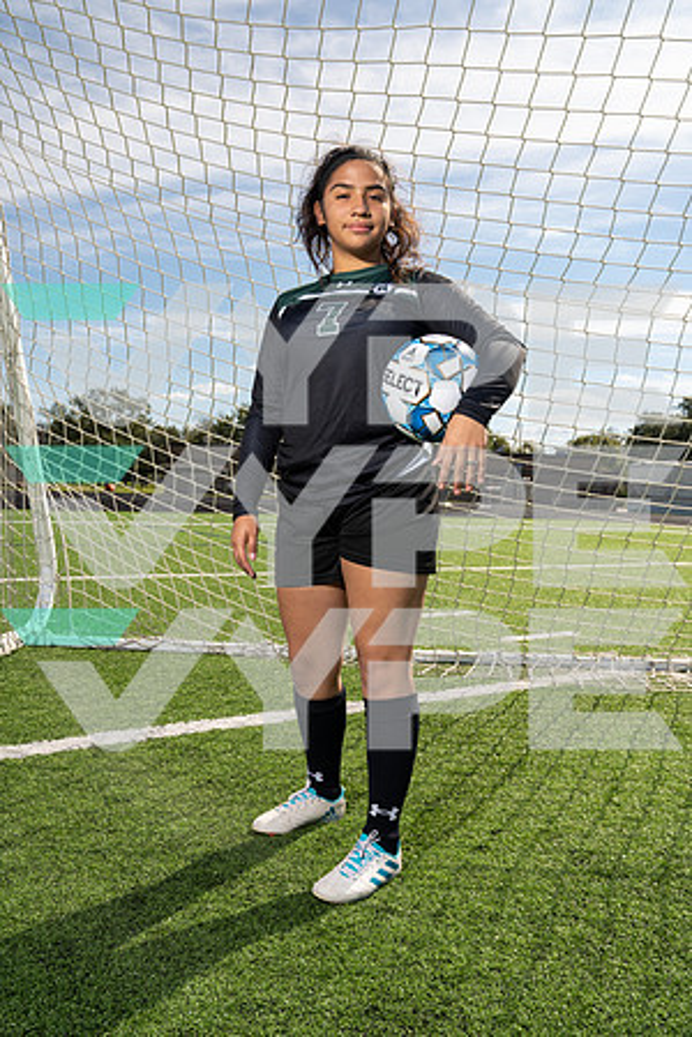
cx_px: 346
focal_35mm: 32
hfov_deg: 41.1
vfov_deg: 58.7
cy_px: 518
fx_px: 923
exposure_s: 1/250
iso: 100
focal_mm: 32
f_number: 8
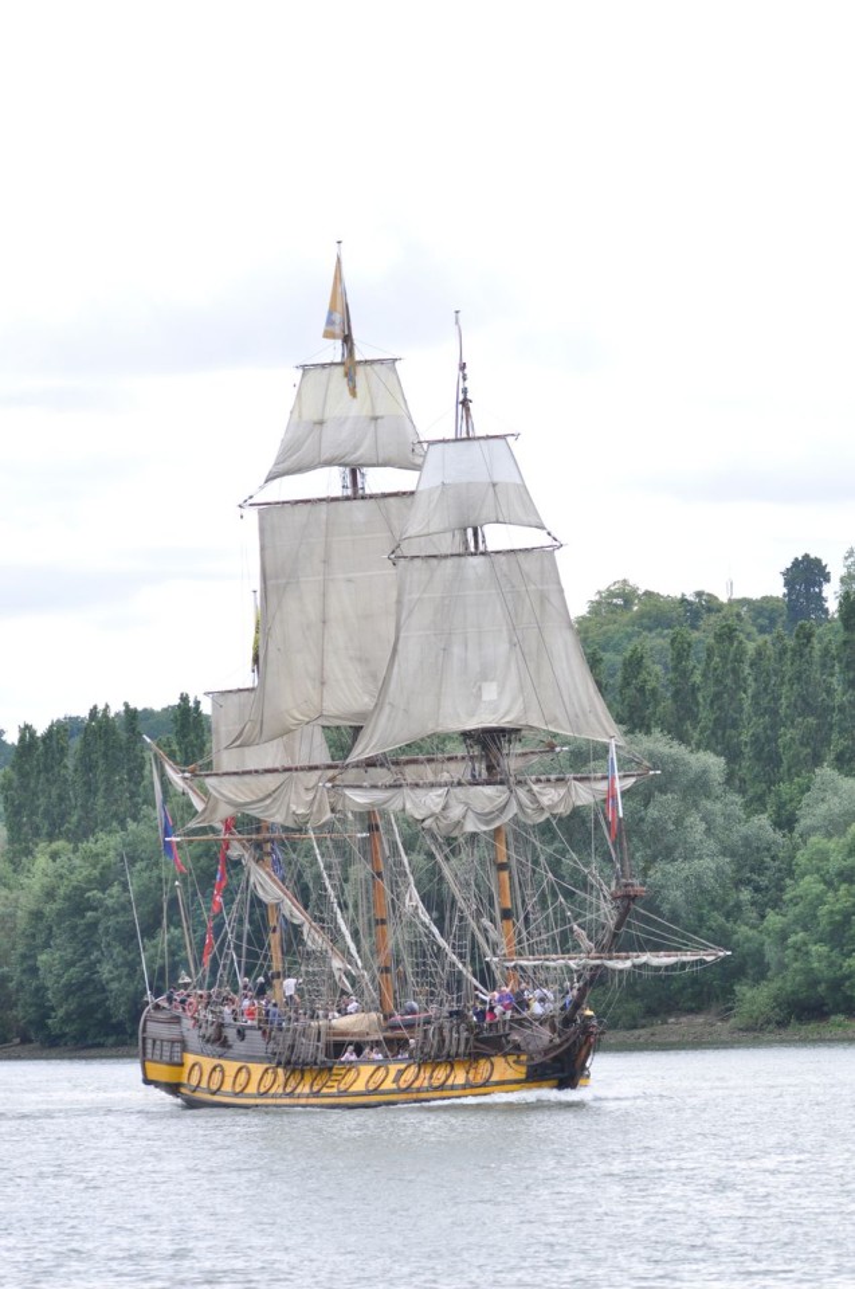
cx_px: 428
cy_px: 644
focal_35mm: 225
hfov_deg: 6.1
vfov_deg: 9.2
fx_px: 8041
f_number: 7.1
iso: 200
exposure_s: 1/250
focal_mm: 150
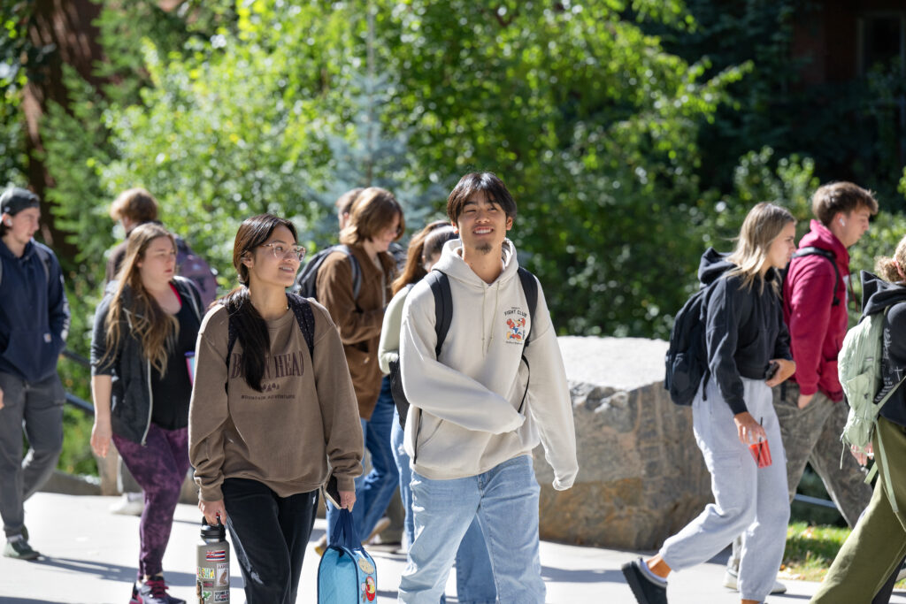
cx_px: 453
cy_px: 302
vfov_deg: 8.6
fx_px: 4027
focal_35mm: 160
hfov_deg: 12.8
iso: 200
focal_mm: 160
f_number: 4.5
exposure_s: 1/800
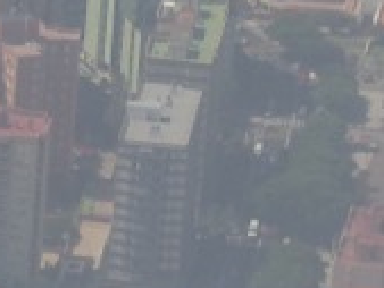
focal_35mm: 1370
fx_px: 15208
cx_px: -411
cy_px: 476
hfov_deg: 1.4
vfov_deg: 1.1
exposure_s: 1/1300
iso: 100
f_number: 4
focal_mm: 47.4
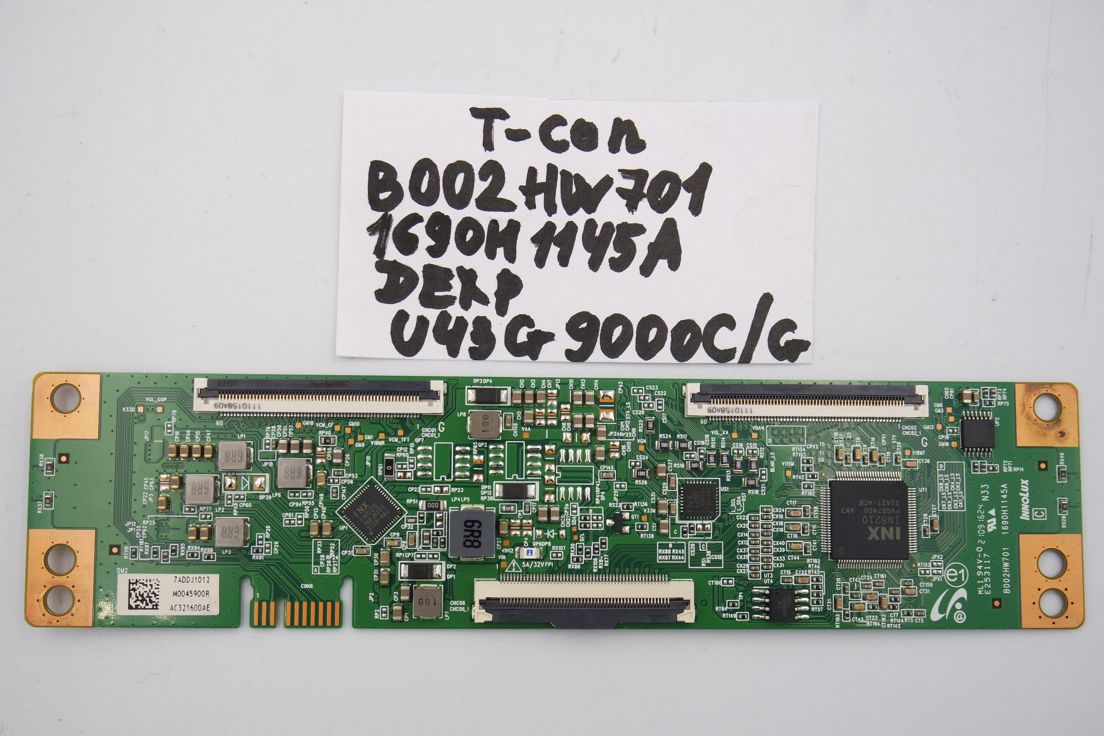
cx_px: 552
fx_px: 1319
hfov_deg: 45.4
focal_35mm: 43
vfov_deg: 31.2
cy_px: 368
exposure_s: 1/100
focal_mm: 16
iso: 160
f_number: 4.5
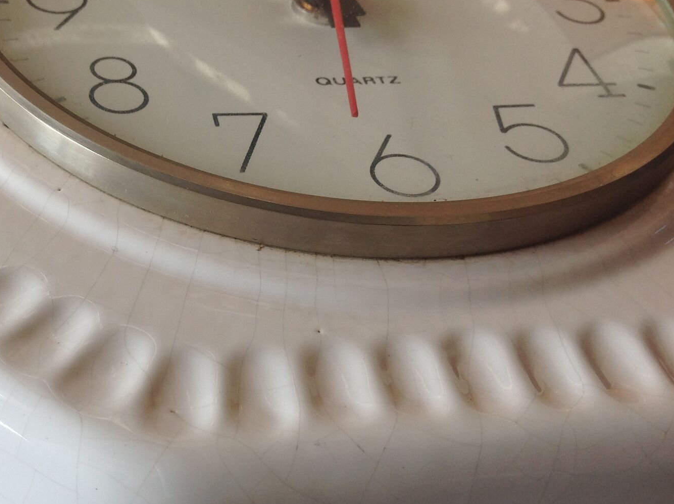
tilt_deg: -45.3
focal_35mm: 53
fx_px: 1031
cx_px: 190
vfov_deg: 27.4
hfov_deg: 35.6
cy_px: 313
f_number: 2.4
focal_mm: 4.28
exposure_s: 1/183
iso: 50
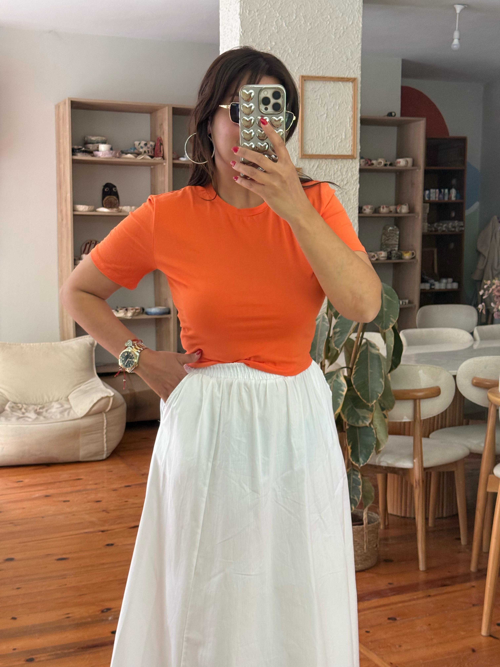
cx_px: 250
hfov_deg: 30.3
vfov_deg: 39.7
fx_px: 924
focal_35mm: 48
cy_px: 334
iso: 160
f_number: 1.78
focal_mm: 6.76
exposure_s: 1/100
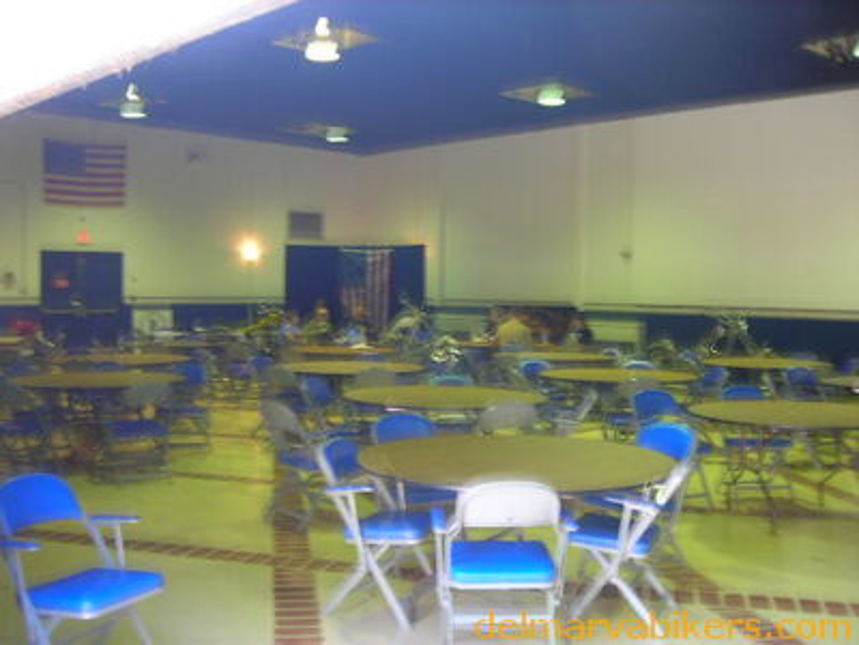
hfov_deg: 49.0
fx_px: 943
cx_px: 430
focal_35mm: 38
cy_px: 322
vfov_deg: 37.7
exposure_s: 1/6.2
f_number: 3.2
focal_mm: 6.3
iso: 50
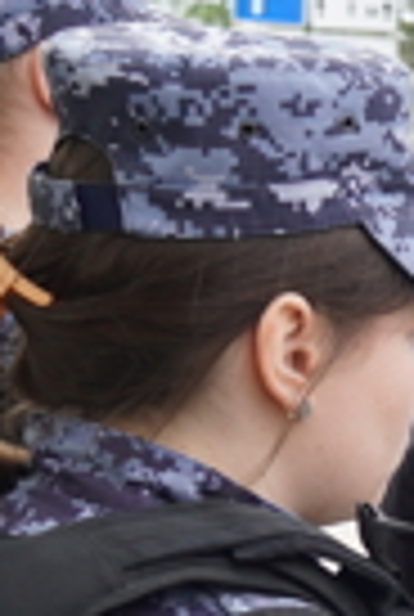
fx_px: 3656
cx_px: 1260
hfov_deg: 6.0
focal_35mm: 213
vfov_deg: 9.5
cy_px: 665
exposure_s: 1/100
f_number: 5
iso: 100
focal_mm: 26
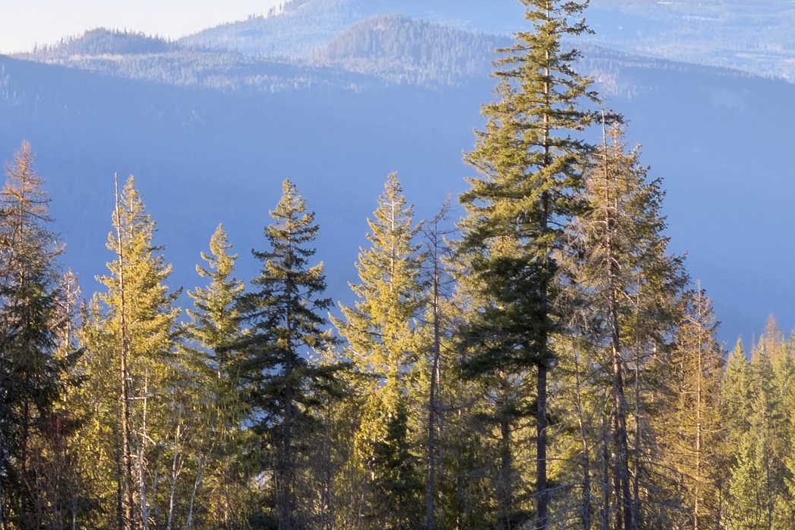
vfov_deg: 3.9
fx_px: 7860
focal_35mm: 356
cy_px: 384
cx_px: 452
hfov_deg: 5.8
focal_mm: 16.89
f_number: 2.8
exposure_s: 1/157
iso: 40
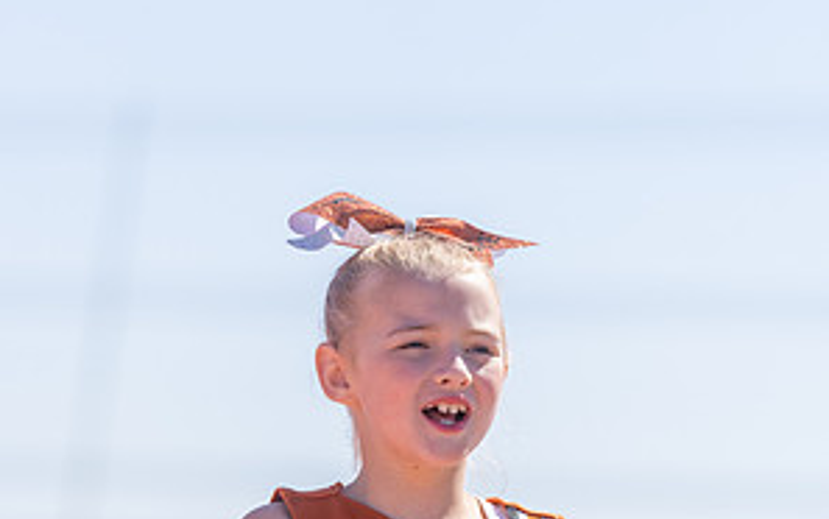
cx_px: 413
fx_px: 6239
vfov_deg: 4.8
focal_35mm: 276
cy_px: 552
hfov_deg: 7.6
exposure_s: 1/1000
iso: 125
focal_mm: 179
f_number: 4
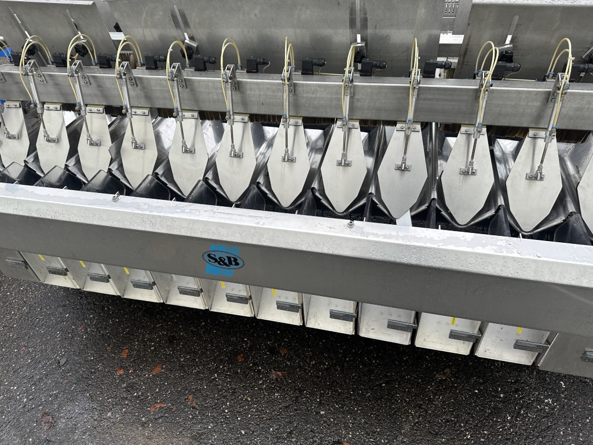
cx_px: 296
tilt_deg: -41.3
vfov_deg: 56.8
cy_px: 222
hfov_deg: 71.6
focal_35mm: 24
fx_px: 411
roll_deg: +5.7
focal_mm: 6.86
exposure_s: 1/527
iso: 80
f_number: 1.78
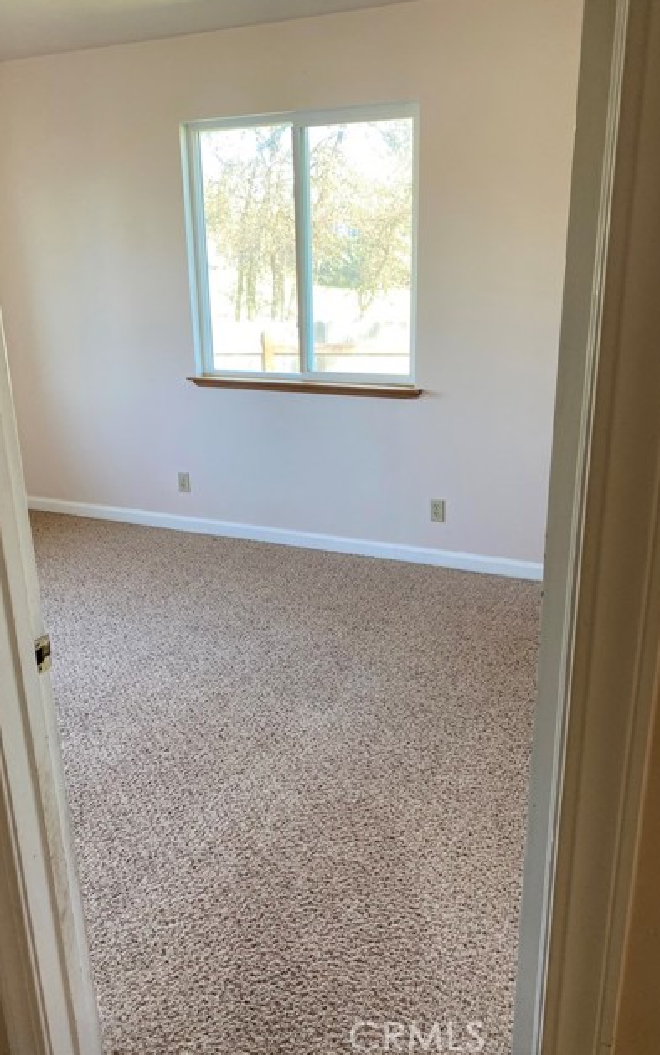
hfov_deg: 44.6
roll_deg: +0.7
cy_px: 524
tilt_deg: -18.3
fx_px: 805
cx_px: 337
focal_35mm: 28
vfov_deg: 66.5
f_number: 1.8
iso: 125
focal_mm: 4.25
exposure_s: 1/121
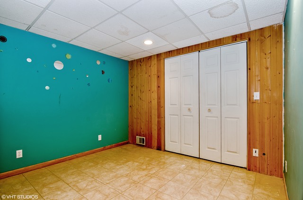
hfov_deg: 95.1
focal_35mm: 16
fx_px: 139
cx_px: 152
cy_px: 100
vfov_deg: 71.8
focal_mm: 11
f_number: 8
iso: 200
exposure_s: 1
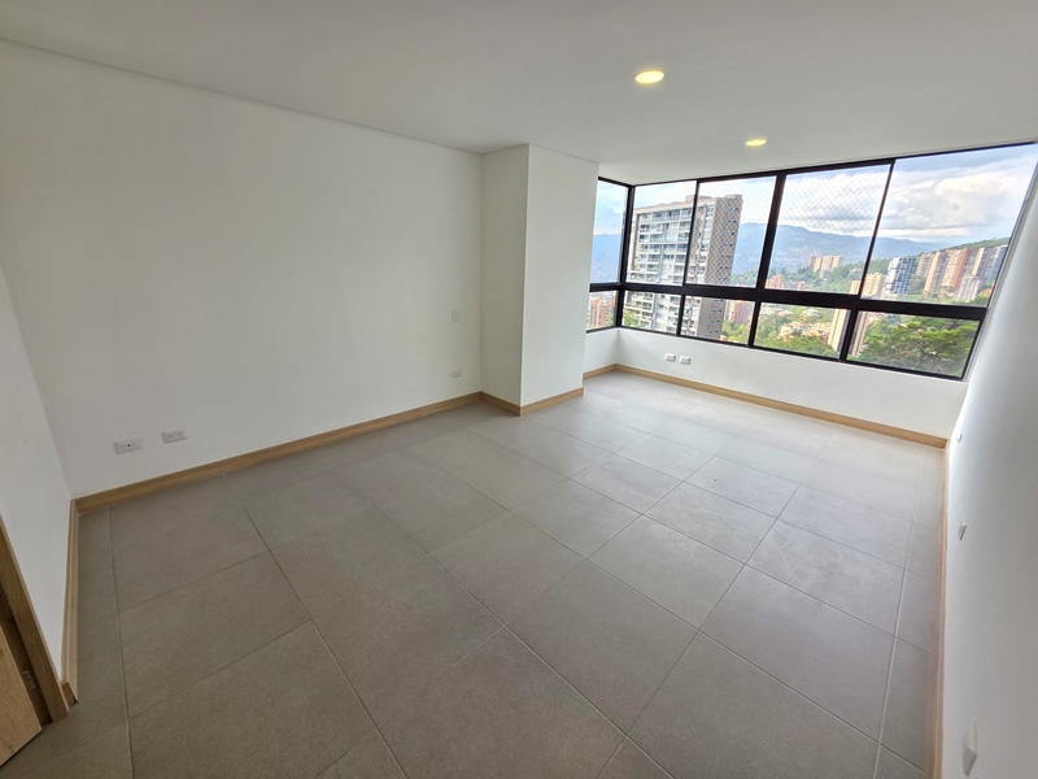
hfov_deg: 106.2
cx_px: 519
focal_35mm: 13
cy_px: 390
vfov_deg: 89.9
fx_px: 390
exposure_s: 1/120
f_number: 1.9
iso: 25
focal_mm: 2.2
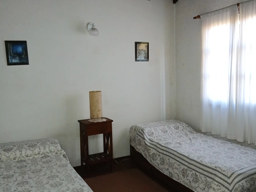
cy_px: 96
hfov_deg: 67.3
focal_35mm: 26
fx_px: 192
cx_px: 128
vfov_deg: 53.1
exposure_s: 1/33.3
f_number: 1.8
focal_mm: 3.98
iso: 200
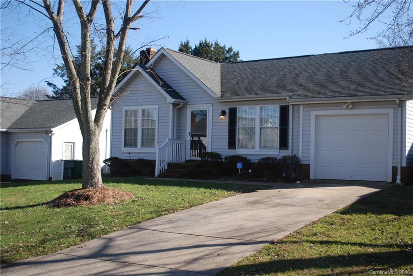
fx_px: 499
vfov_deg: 30.9
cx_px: 206
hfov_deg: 44.9
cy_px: 138
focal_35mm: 44
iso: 160
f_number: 4.8
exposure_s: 1/500
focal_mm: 29
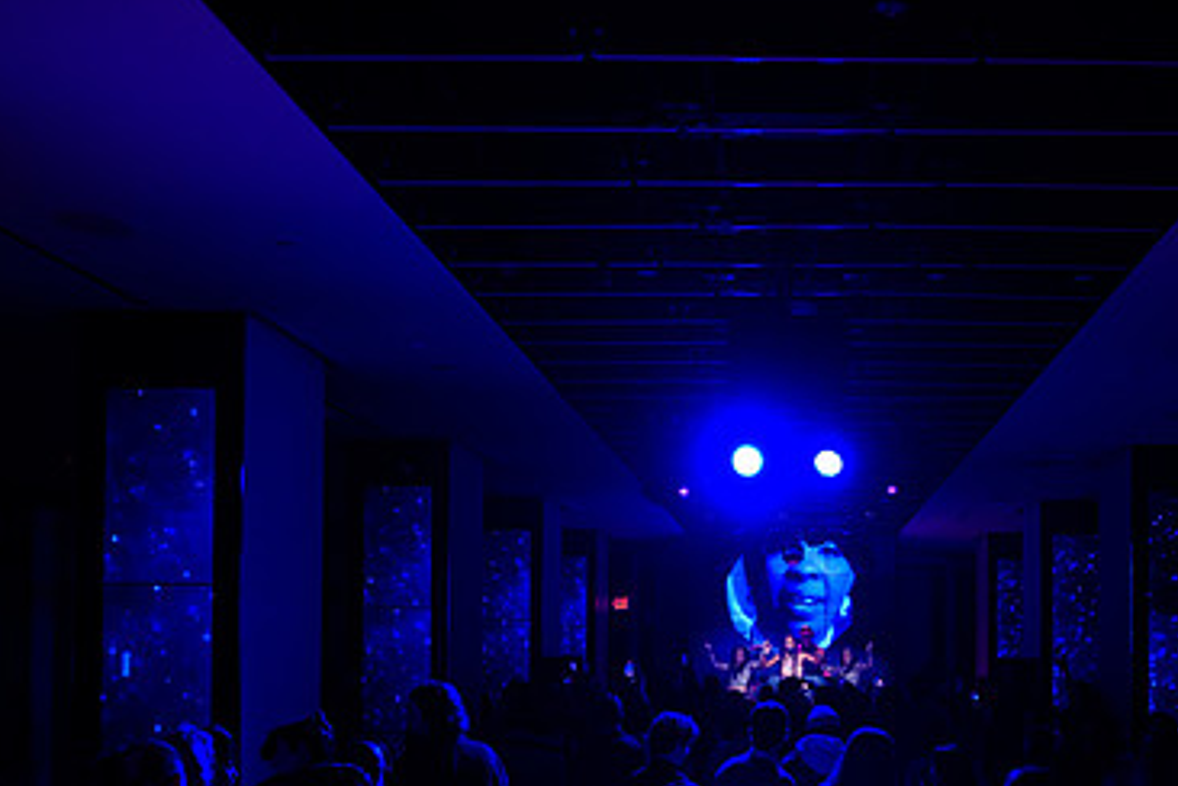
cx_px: 798
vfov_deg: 34.2
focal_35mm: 38
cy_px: 609
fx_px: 1243
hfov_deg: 49.7
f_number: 4
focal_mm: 24
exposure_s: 1/500
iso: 1600
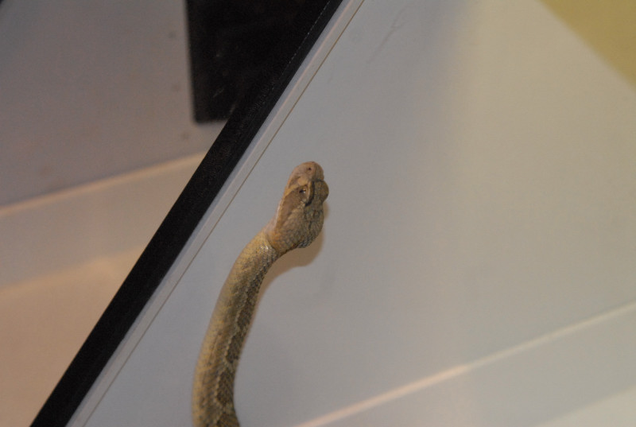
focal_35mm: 84
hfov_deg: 24.1
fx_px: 1487
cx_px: 318
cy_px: 214
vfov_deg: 16.3
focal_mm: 56
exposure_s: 1/200
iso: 1600
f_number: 5.6
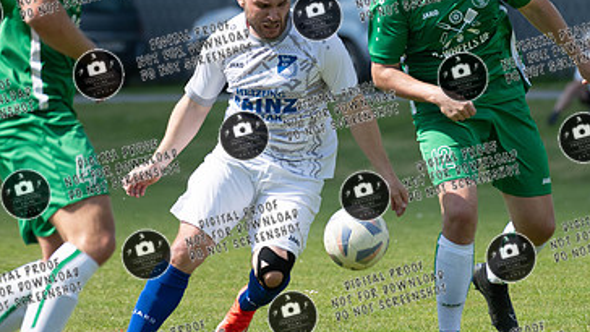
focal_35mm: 512
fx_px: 8012
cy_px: 61
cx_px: 414
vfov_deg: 2.4
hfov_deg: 4.2
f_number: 5.6
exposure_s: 1/1600
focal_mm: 270
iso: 560
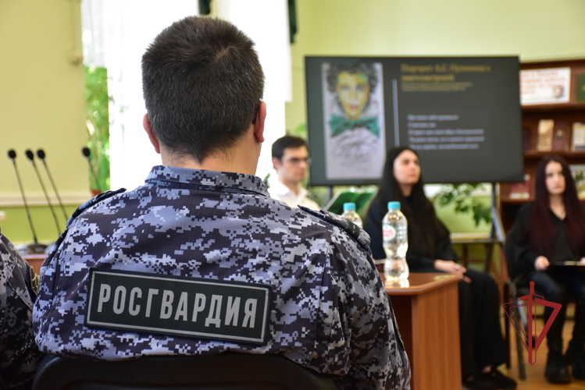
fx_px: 1219
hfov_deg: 27.0
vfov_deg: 18.2
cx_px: 292
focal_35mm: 75
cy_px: 195
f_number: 5
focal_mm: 50
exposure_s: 1/80
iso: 1250
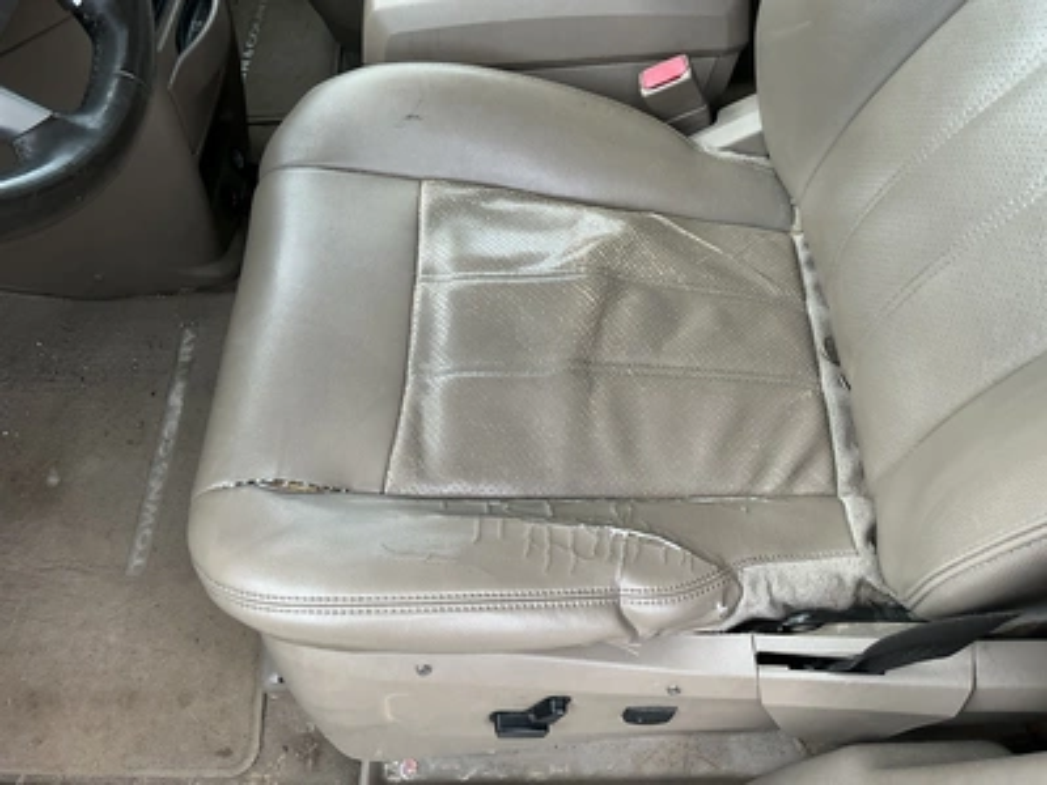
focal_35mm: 28
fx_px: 847
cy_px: 392
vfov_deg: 49.7
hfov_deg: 63.4
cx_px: 524
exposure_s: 1/172
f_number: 1.8
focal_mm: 3
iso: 32
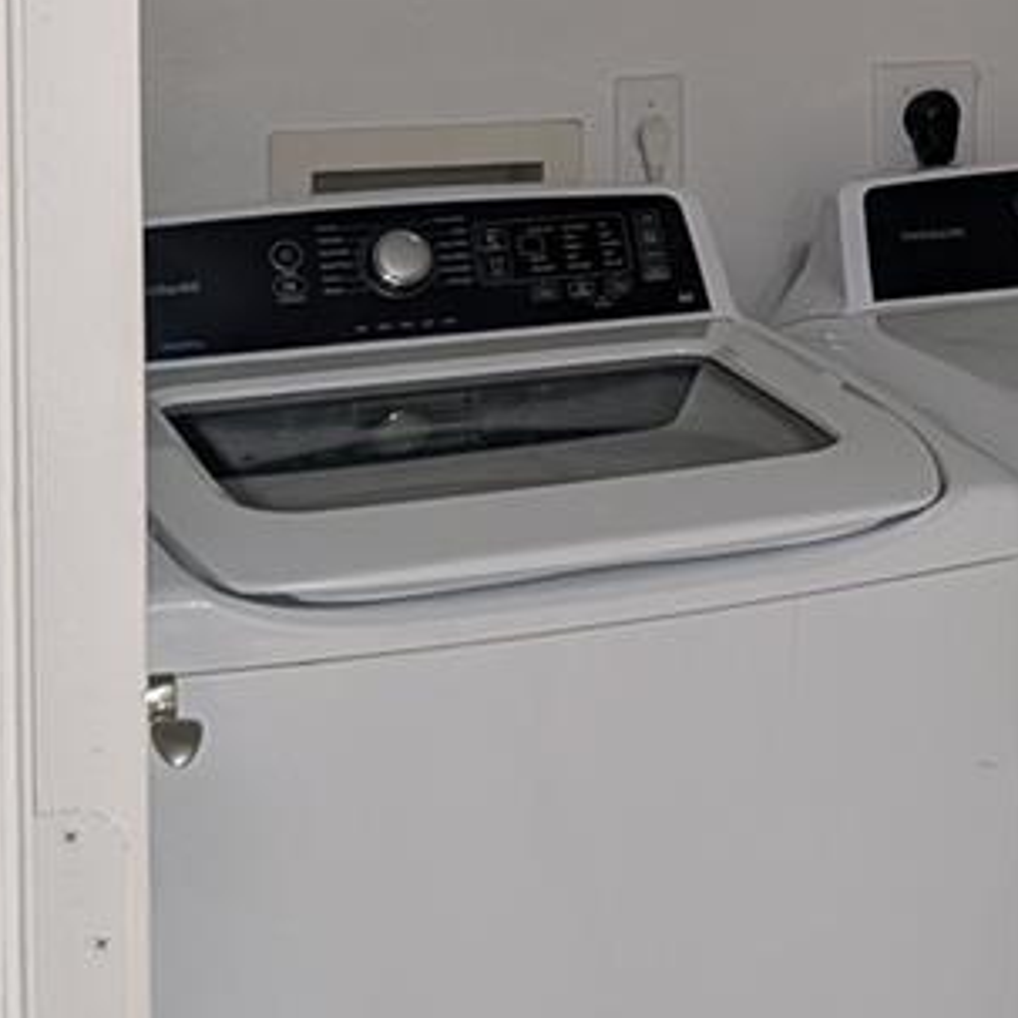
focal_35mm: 84
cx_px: 1139
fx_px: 2795
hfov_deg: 19.7
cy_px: -81
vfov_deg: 19.8
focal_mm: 4.53
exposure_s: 1/24
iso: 131
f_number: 1.7
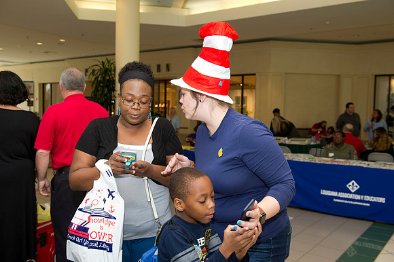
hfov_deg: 53.2
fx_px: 394
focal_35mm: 36
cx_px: 197
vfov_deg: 36.8
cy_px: 131
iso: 1250
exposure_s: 1/200
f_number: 5.6
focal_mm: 36
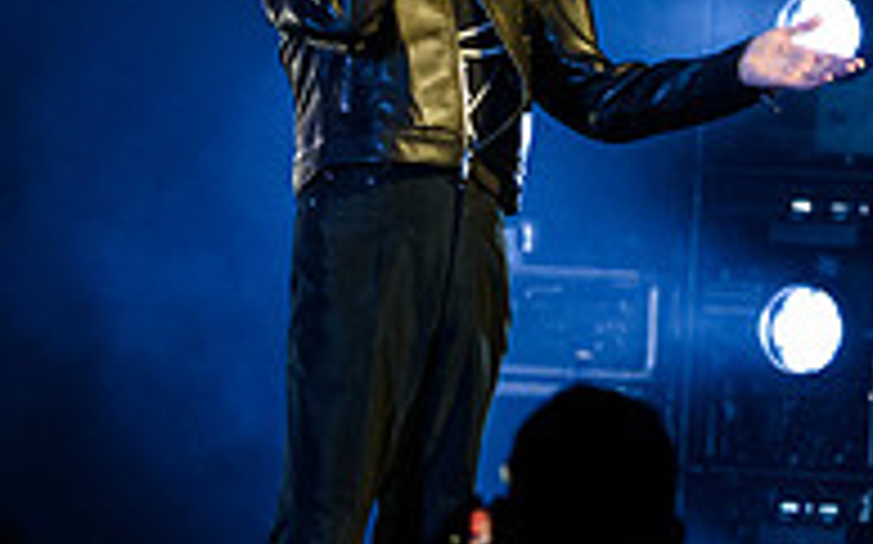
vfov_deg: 2.5
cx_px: -297
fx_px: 12317
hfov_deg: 4.0
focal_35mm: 518
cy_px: -97
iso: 4000
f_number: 5
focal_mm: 170
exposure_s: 1/250
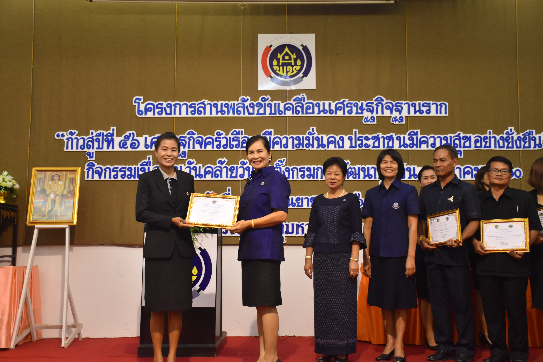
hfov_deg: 43.6
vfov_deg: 29.9
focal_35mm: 45
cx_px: 272
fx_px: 679
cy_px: 181
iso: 800
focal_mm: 30
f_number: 4
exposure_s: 1/60
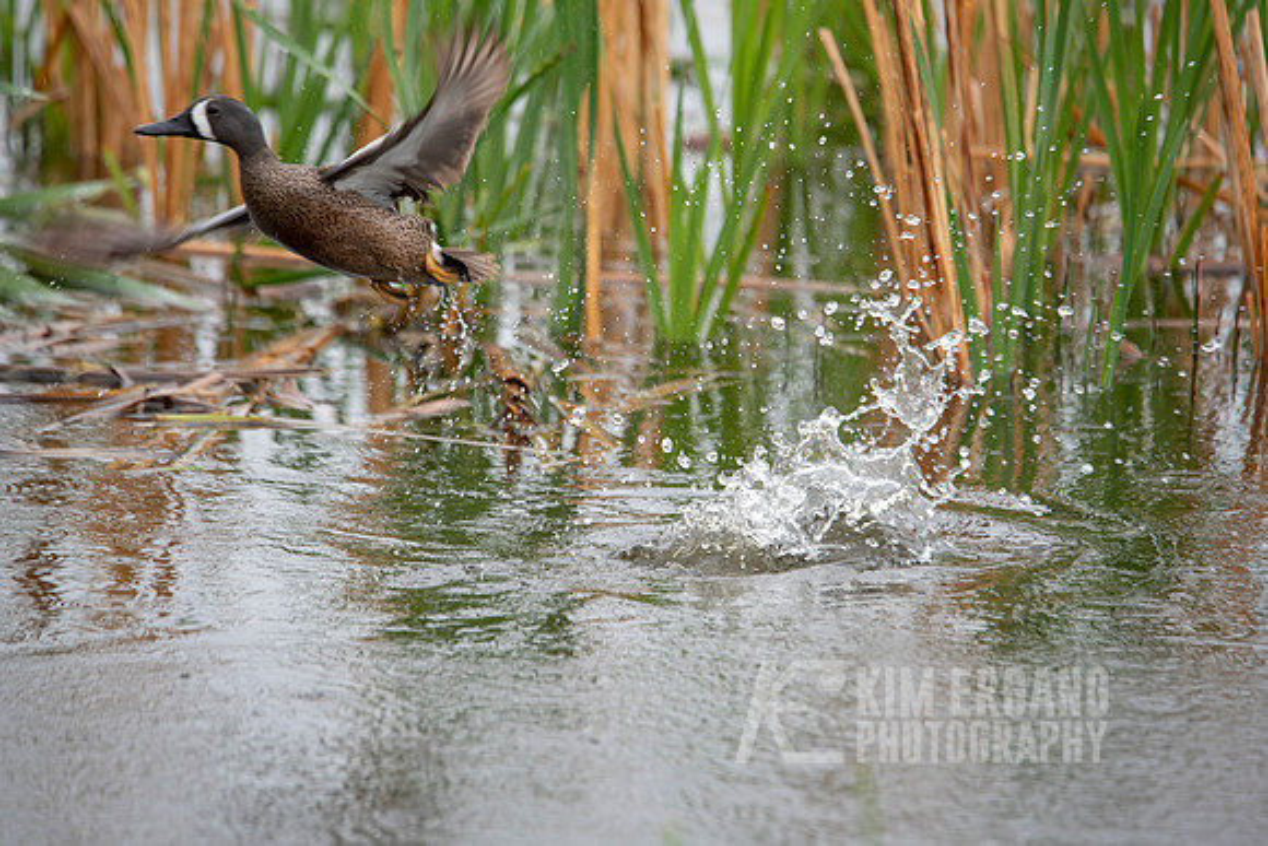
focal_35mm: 550
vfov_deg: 2.5
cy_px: 423
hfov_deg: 3.7
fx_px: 19376
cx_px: 634
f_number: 6.3
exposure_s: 1/640
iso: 360
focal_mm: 550
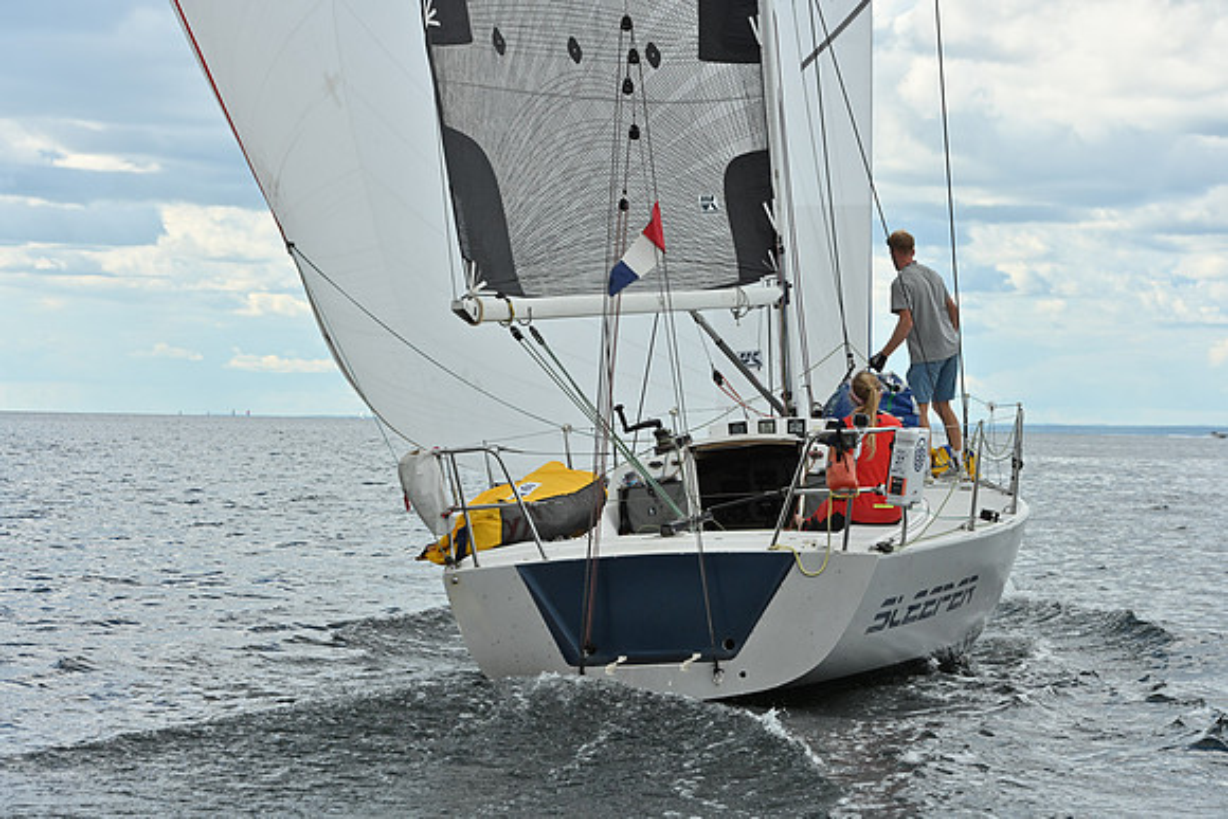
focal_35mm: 92
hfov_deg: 22.1
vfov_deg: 14.9
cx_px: 614
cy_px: 410
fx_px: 3139
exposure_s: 1/800
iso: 250
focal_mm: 92
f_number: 8
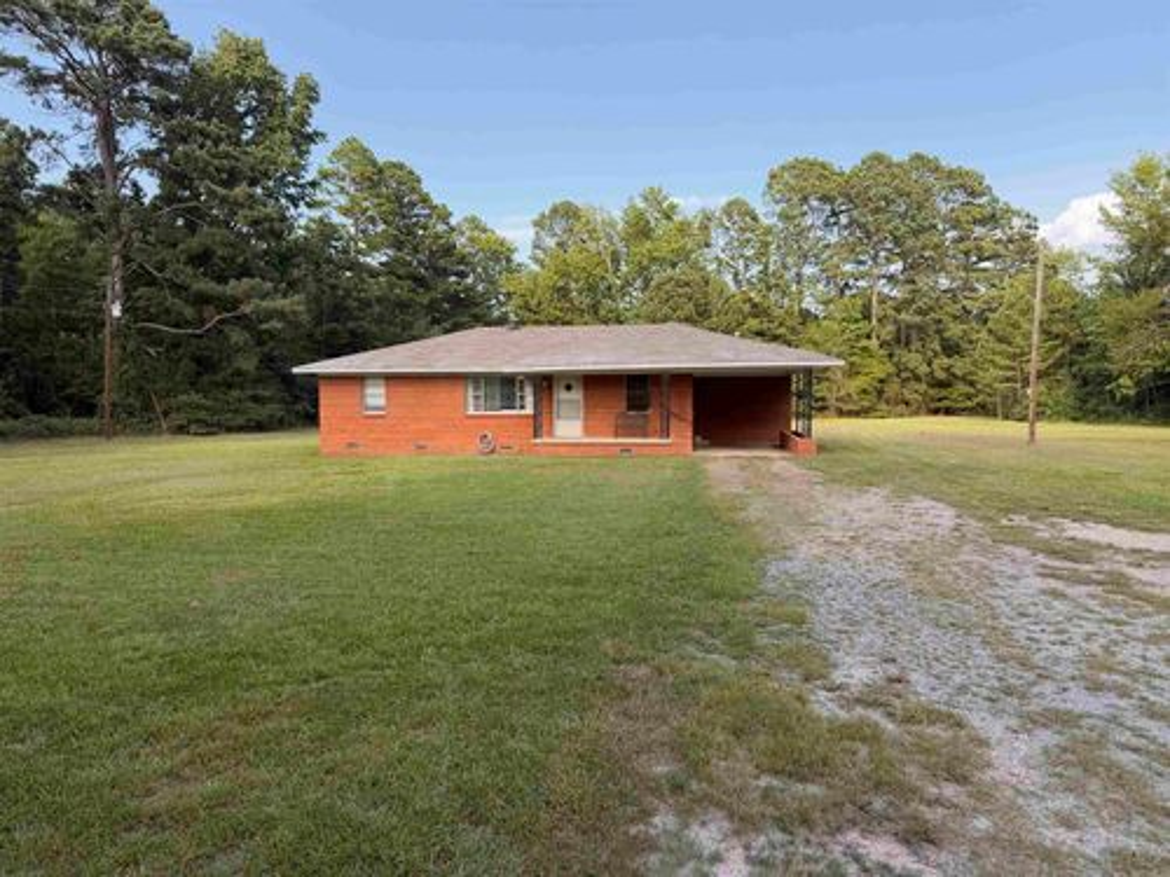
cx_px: 585
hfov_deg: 71.6
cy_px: 438
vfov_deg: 56.8
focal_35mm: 24
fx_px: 811
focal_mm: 6.76
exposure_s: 1/728
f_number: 1.78
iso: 80
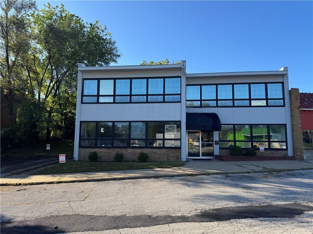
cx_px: 156
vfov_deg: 56.8
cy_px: 117
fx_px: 217
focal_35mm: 24
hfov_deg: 71.6
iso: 80
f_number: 1.78
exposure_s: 1/1767
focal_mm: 6.76
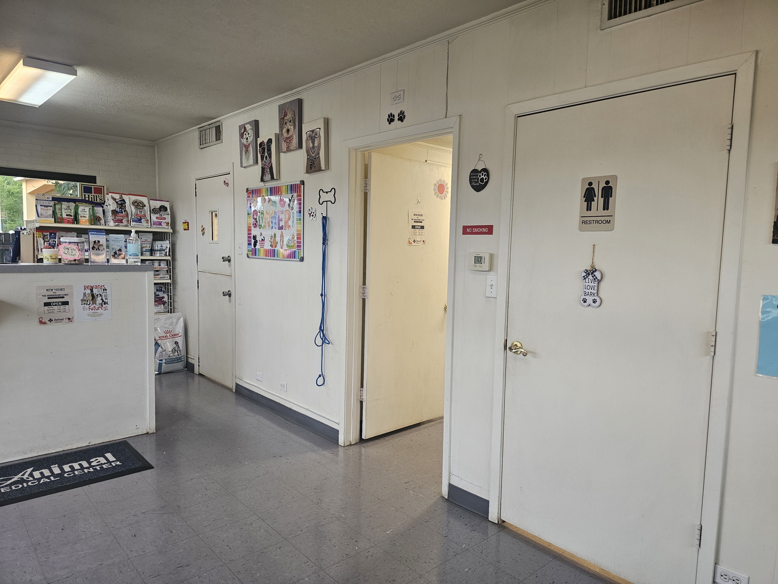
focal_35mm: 23
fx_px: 517
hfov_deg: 73.9
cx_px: 389
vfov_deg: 58.9
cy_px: 292
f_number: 1.7
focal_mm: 6.3
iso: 160
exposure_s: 1/120
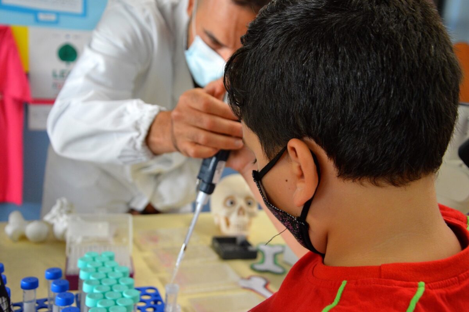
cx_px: 234
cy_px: 156
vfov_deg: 29.8
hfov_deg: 43.6
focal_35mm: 45
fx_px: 586
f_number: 4.2
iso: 1100
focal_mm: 30
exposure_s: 1/60
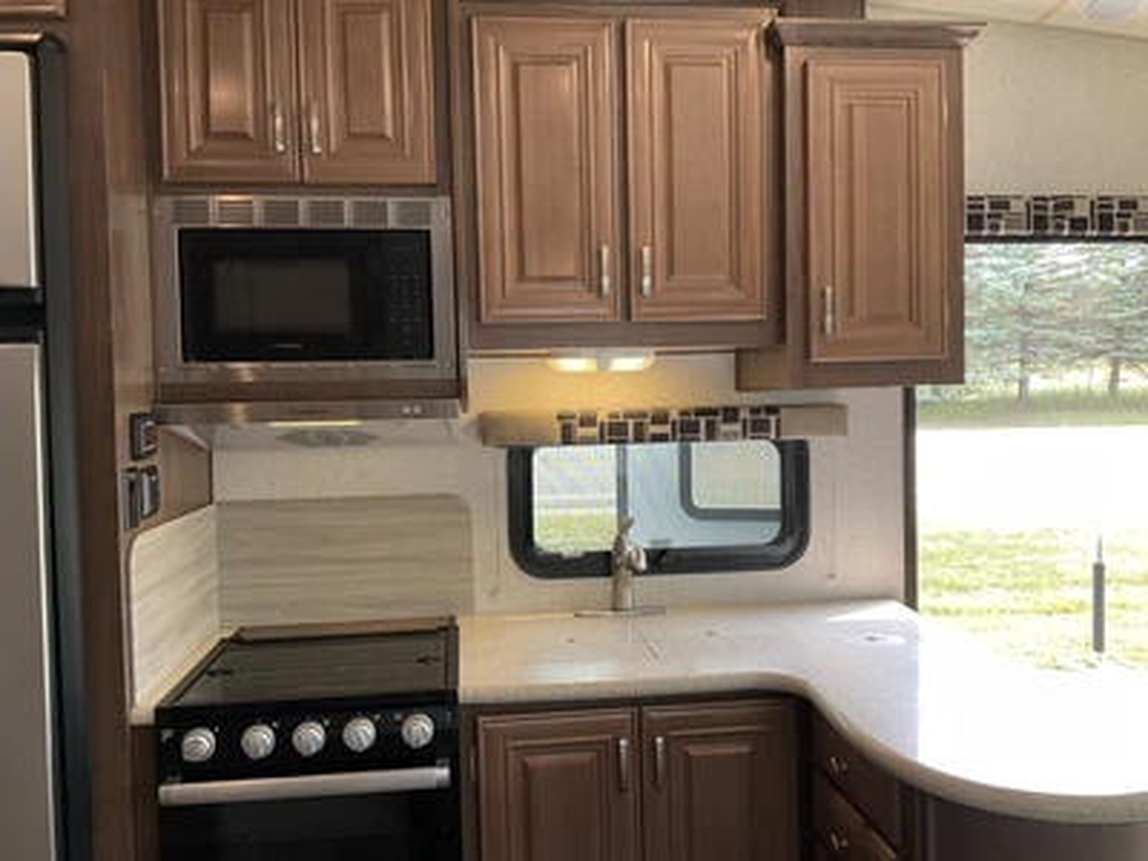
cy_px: 430
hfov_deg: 61.7
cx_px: 574
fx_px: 962
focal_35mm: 29
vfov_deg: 48.2
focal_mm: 3
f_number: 1.8
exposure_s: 1/122
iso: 64
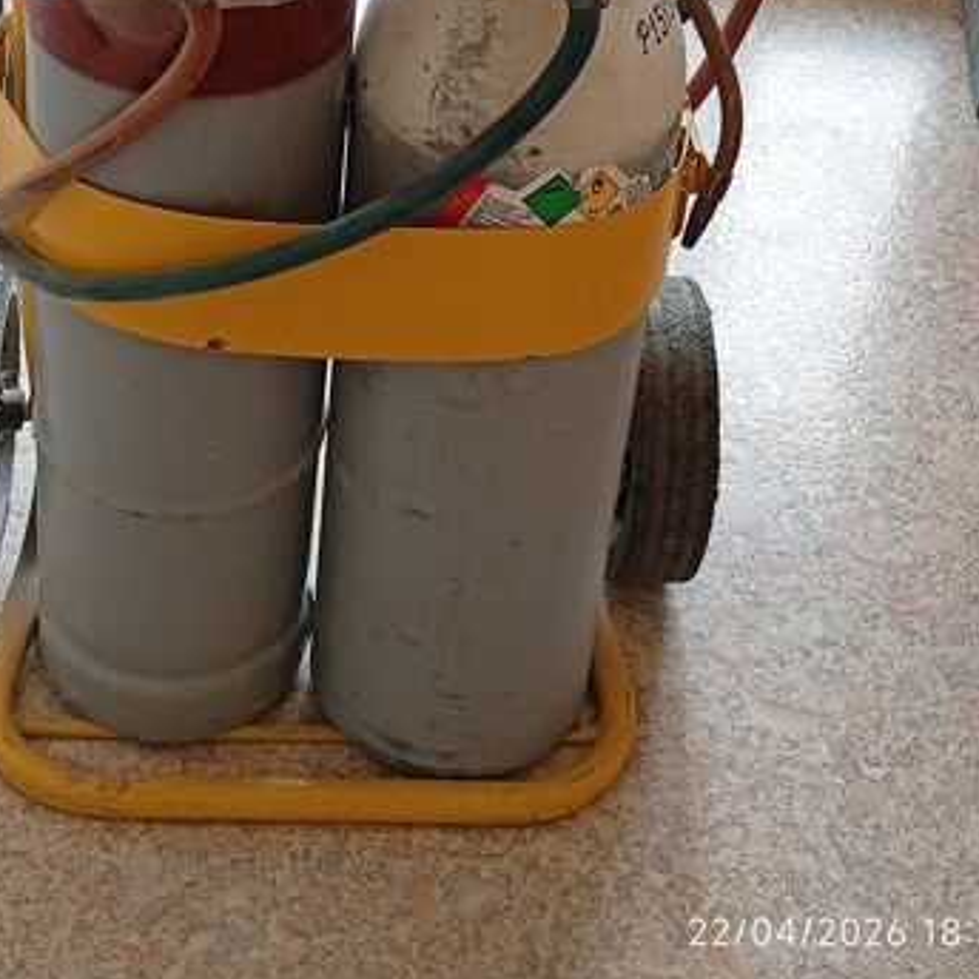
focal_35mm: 69
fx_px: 2208
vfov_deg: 24.3
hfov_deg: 25.0
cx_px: 390
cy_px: 97
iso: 319
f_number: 1.8
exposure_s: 1/33.3
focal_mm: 3.98
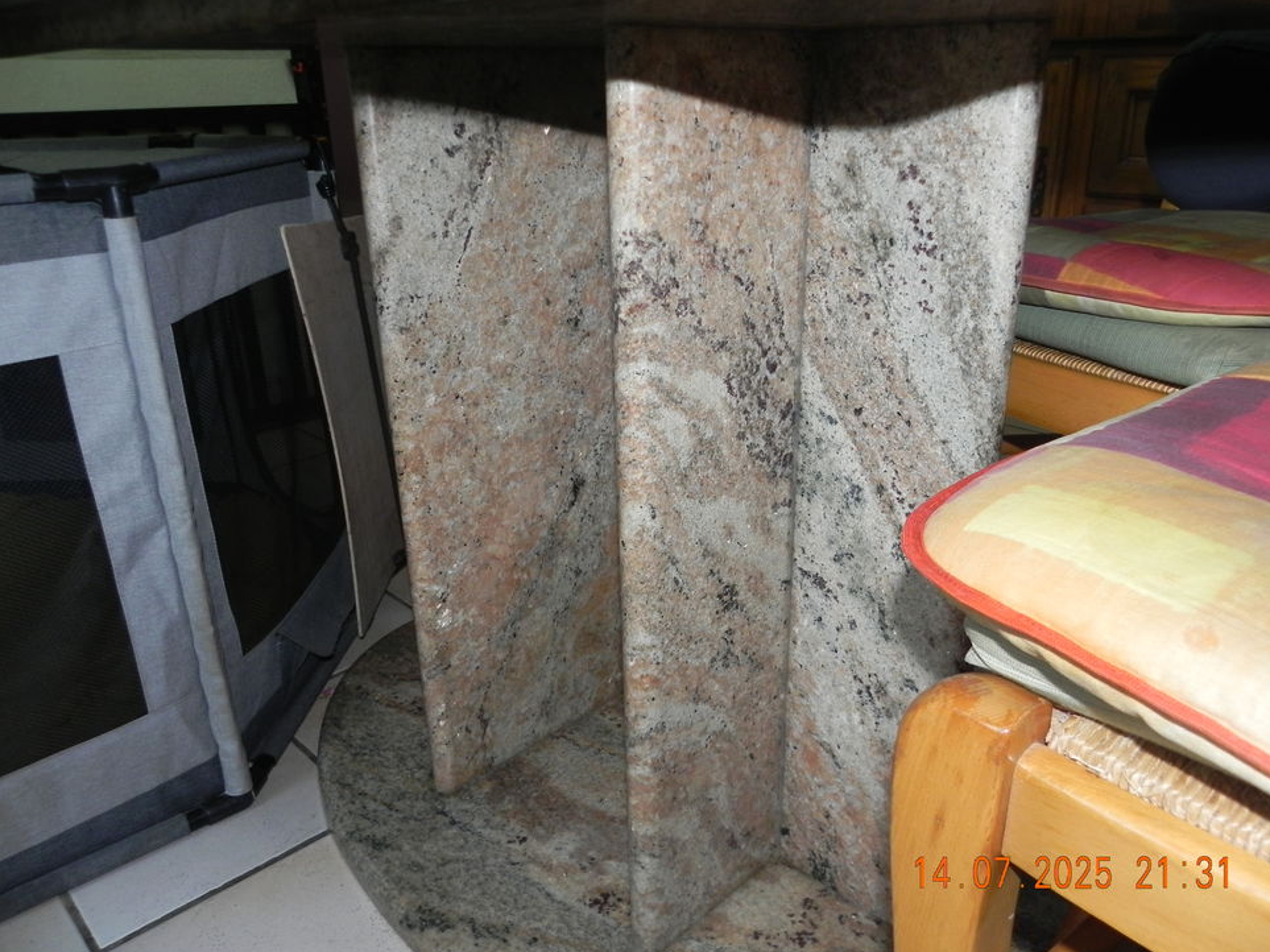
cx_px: 658
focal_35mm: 27
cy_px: 481
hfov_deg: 65.3
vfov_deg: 51.3
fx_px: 990
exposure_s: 1/30
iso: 200
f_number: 2.8
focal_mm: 4.6
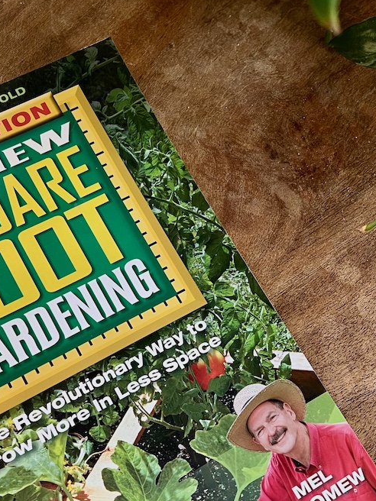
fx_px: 536
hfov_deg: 38.0
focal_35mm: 37
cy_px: 248
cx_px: 112
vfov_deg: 50.1
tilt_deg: -68.2
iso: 125
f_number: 1.5
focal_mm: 5.7
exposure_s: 1/72
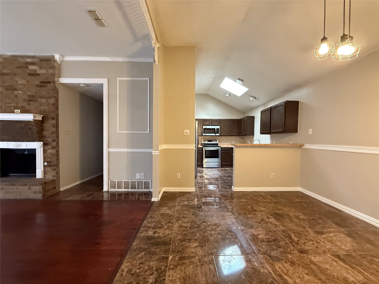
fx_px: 153
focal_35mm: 14
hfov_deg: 102.1
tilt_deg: +3.7
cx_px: 190
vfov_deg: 85.7
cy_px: 142
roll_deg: +0.5
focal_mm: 2.22
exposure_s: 1/60
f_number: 2.2
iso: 800
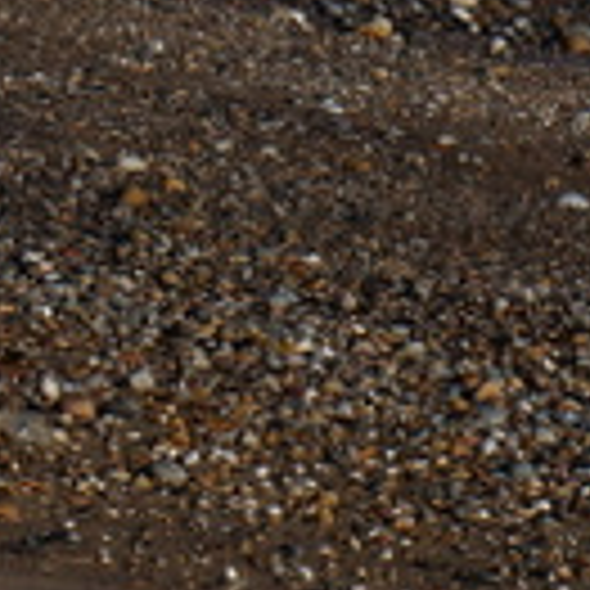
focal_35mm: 560
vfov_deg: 3.1
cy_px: 104
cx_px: -1756
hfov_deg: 3.0
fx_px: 10799
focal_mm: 48
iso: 100
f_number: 13
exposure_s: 1/160
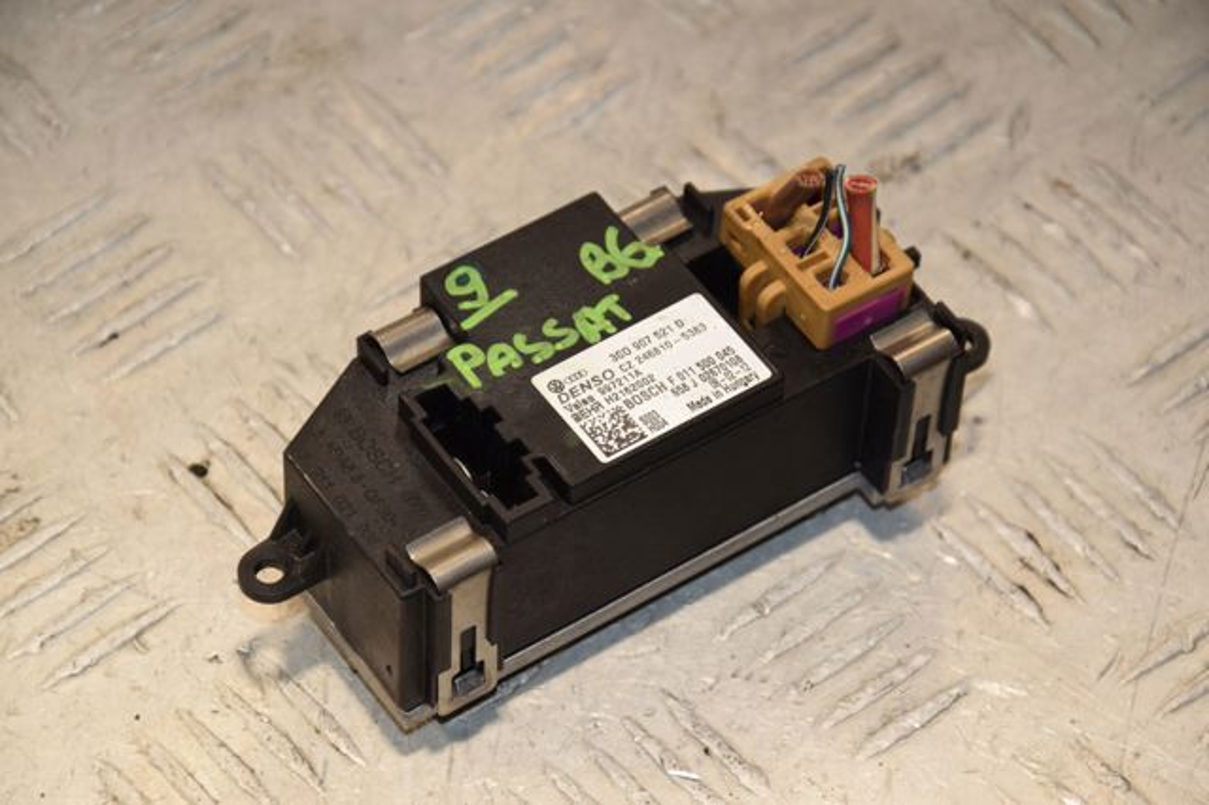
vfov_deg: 8.7
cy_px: 402
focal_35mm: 158
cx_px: 604
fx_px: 5286
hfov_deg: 13.0
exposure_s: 1/200
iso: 800
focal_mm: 105
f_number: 7.1
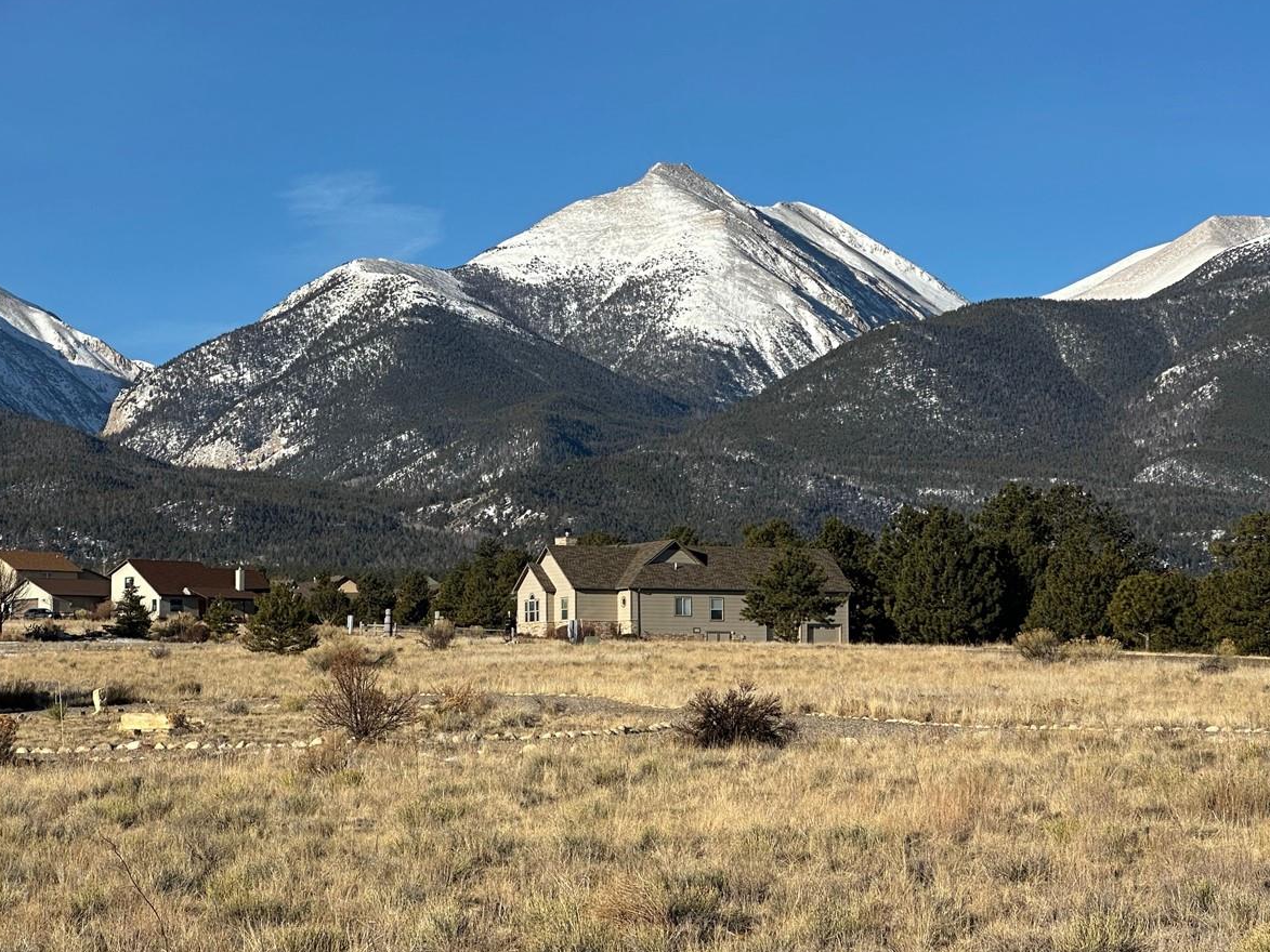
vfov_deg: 14.1
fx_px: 3853
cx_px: 688
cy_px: 307
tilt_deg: +6.1
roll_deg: +0.4
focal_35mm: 105
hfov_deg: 18.7
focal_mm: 9
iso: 32
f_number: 2.8
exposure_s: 1/943
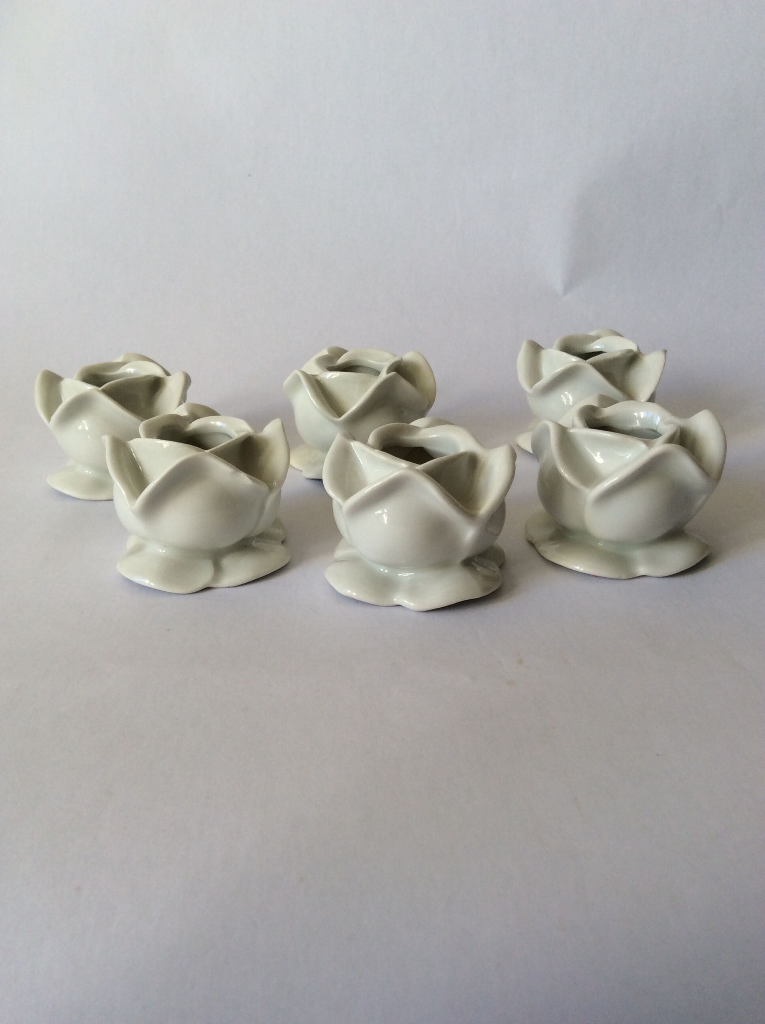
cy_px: 512
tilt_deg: -21.9
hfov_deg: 44.1
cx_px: 382
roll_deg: +0.3
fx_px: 945
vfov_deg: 56.9
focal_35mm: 32
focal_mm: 3.3
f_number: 2.4
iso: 32
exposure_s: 1/104
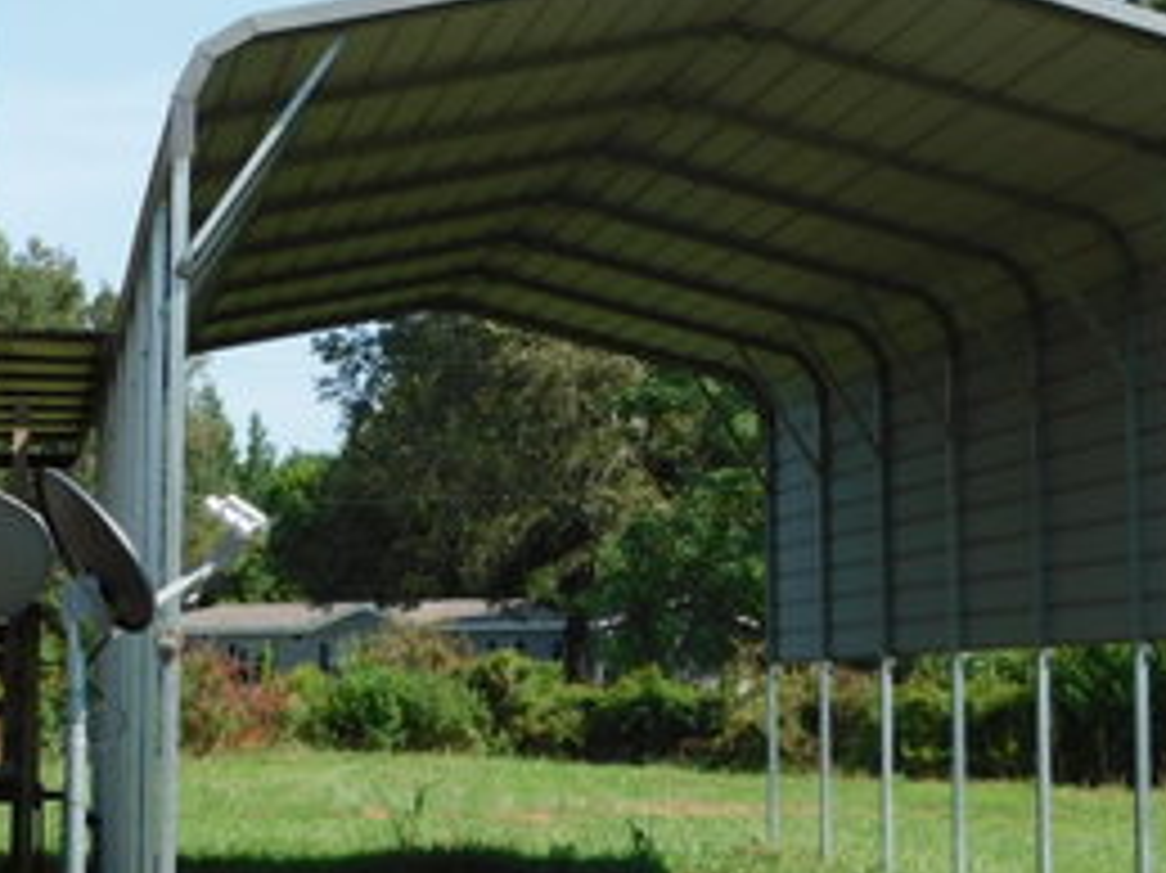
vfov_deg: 18.6
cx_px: 621
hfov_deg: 24.7
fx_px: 2660
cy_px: 423
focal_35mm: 79
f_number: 3.6
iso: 125
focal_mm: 7.1
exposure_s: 1/800
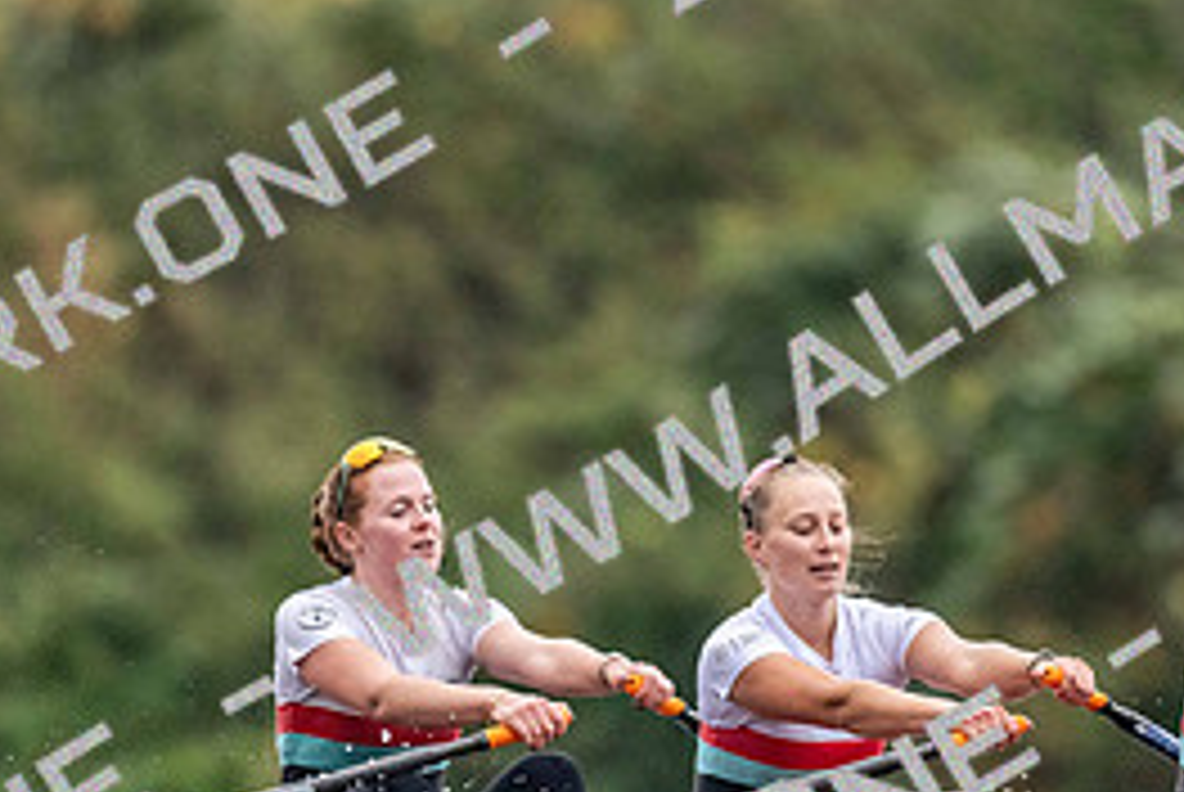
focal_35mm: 1321
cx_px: 905
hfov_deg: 1.6
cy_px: 673
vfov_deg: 1.0
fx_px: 43494
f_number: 4
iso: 3200
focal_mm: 600
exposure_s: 1/2500
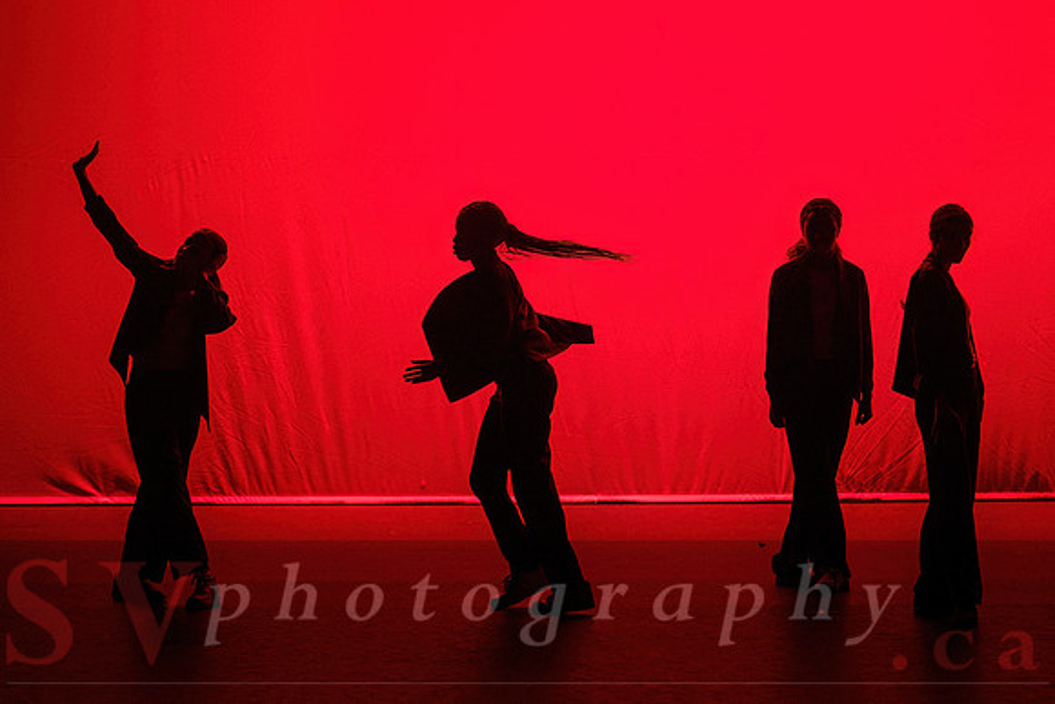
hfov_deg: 13.3
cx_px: 647
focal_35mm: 155
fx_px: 4538
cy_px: 350
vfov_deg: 8.9
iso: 1250
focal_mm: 125
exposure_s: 1/400
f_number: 2.8
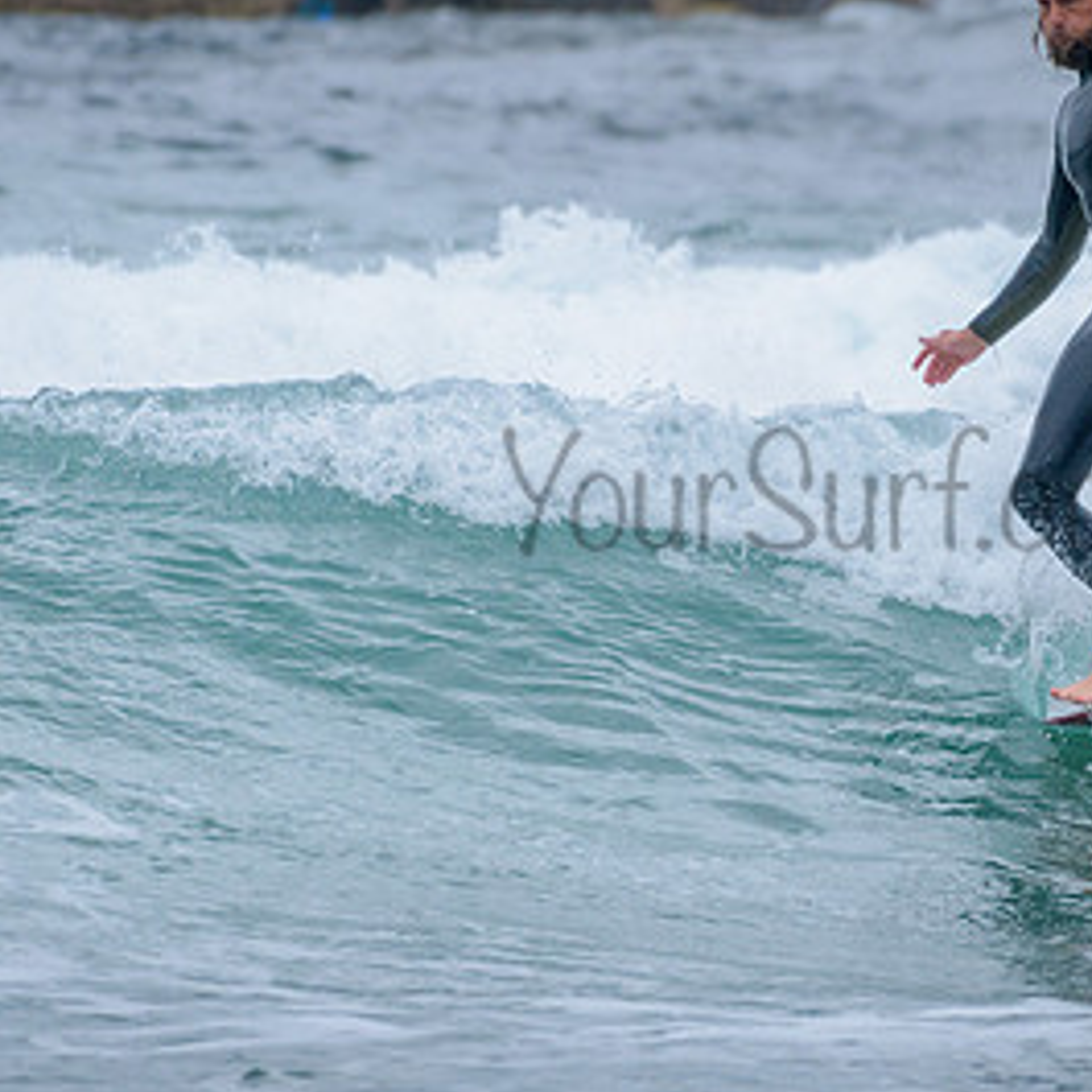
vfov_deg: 1.5
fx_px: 40651
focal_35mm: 1139
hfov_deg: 1.5
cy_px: 511
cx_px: 1036
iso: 1250
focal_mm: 500
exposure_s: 1/2000
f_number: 5.6
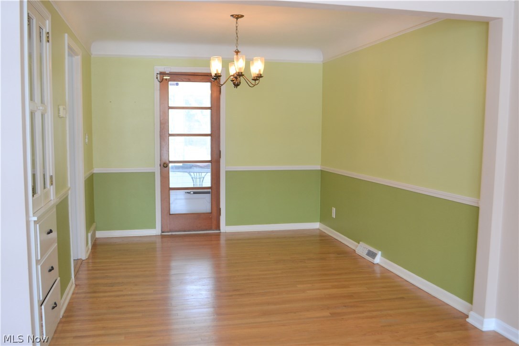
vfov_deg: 40.0
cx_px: 260
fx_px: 476
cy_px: 173
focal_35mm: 33
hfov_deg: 57.2
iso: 400
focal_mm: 22
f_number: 4.5
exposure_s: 1/80
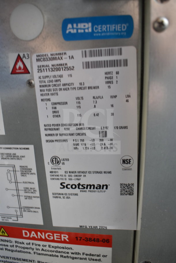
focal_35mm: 30
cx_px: 88
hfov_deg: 43.6
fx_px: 220
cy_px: 132
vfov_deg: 61.9
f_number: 3.8
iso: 800
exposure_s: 1/30
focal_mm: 20
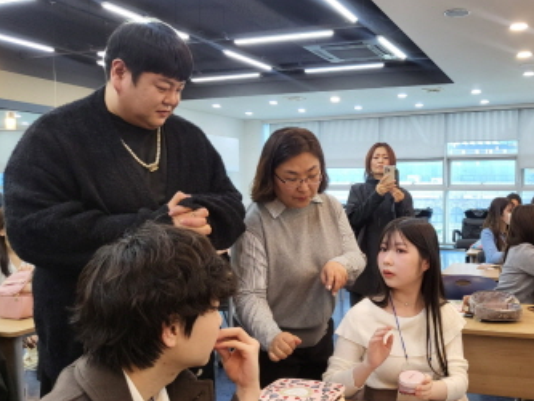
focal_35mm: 35
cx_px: 354
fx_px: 540
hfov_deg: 51.7
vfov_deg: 40.7
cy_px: 225
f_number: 1.8
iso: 160
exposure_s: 1/120
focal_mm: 4.25
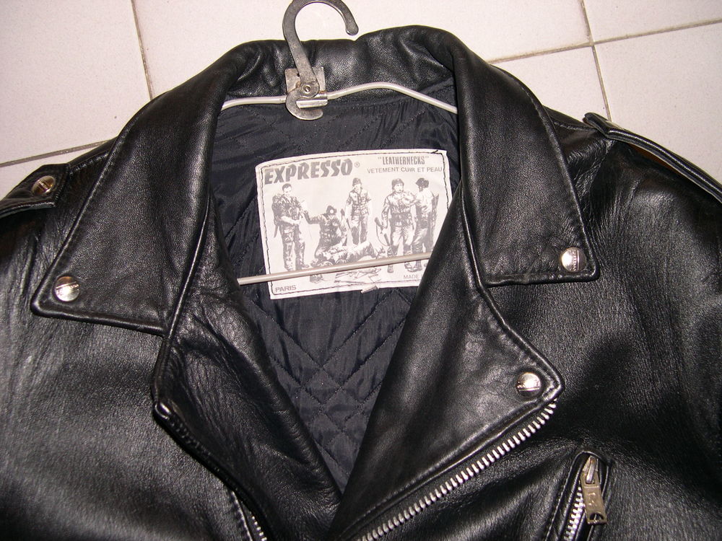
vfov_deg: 37.7
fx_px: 793
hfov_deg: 49.0
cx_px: 361
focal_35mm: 38
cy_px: 270
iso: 100
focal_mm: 8
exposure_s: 1/60
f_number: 2.8
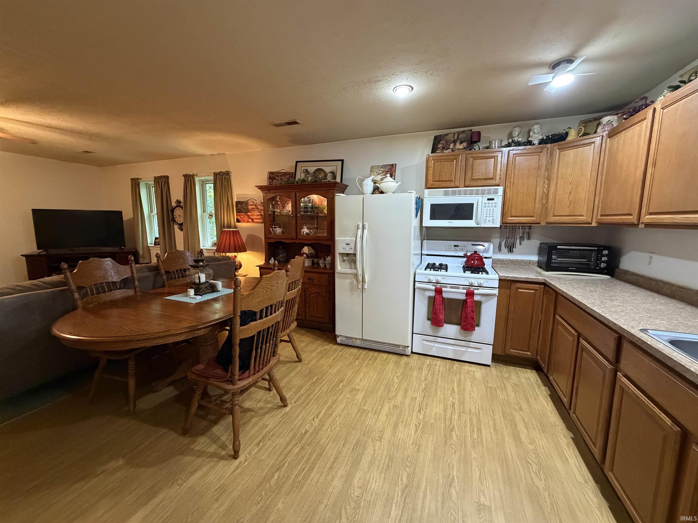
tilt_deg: -8.5
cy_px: 262
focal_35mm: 14
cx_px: 349
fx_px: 282
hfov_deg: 102.1
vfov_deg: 85.7
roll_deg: +0.6
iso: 640
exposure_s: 1/60
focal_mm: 2.22
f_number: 2.2
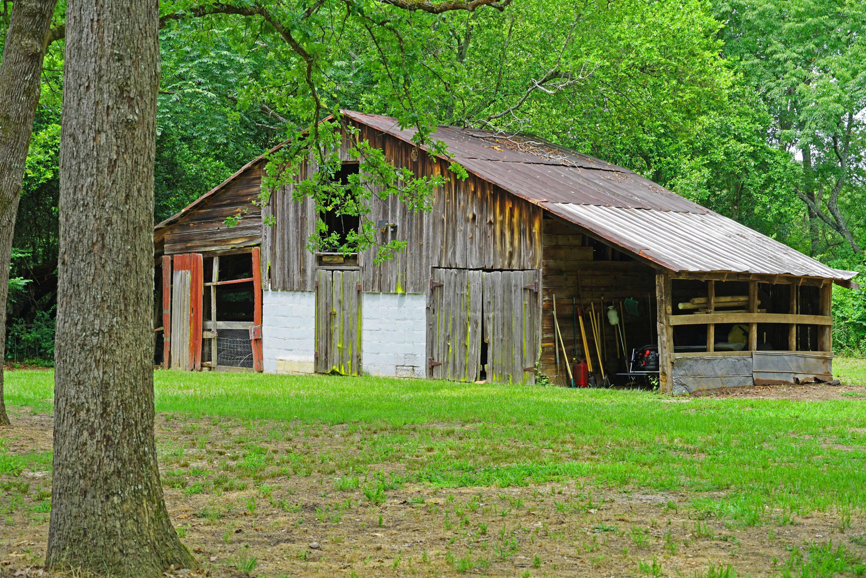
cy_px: 289
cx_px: 433
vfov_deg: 19.3
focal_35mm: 70
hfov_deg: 28.6
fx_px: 1696
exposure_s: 1/80
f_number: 5.6
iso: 100
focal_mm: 47
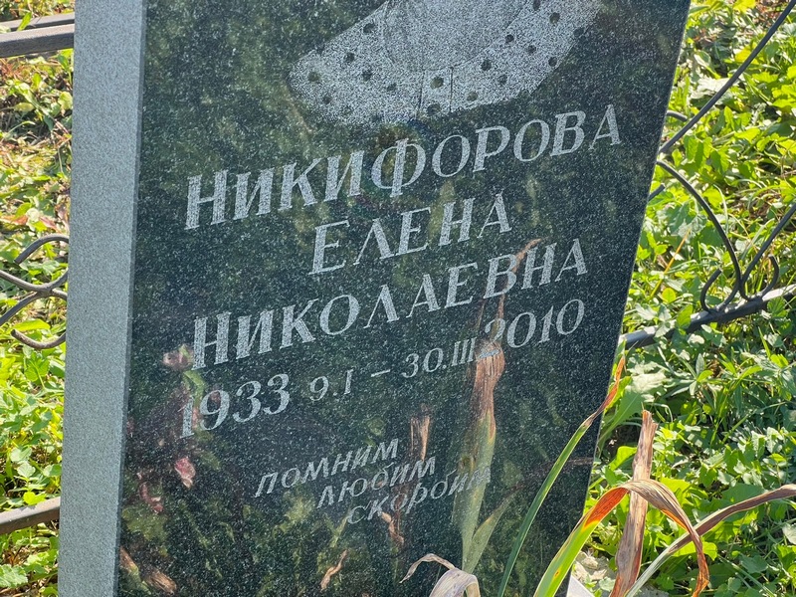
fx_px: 1771
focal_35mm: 77
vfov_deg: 19.1
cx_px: 398
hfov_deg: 25.3
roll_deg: -4.8
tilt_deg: -31.6
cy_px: 298
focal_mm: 9
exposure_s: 1/135
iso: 32
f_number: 2.8
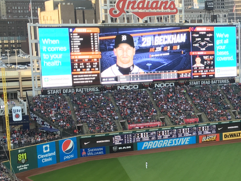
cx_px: 255
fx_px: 550
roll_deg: -0.7
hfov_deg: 23.4
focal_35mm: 79
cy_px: 114
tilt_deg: -9.7
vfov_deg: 18.6
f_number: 2.2
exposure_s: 1/120
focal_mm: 4.15
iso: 32
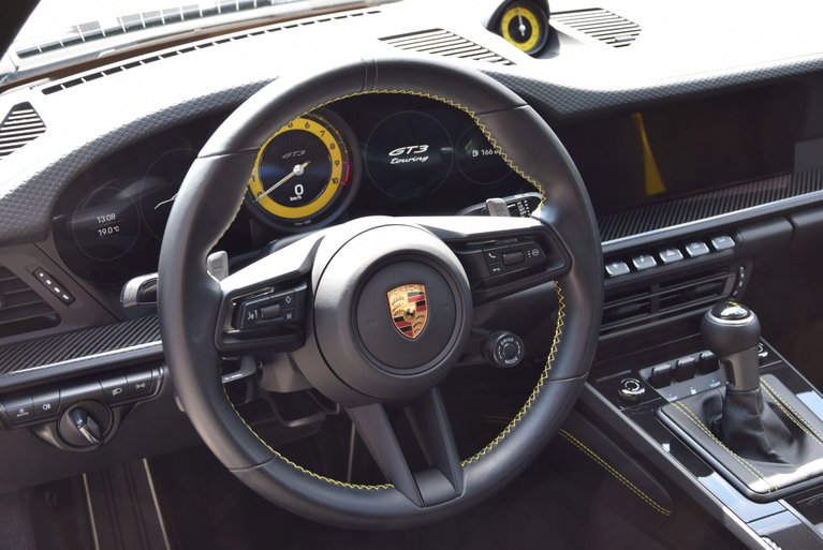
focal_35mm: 51
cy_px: 275
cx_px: 412
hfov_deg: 38.8
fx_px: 1167
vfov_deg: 26.5
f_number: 5.6
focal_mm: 34
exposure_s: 1/125
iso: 400
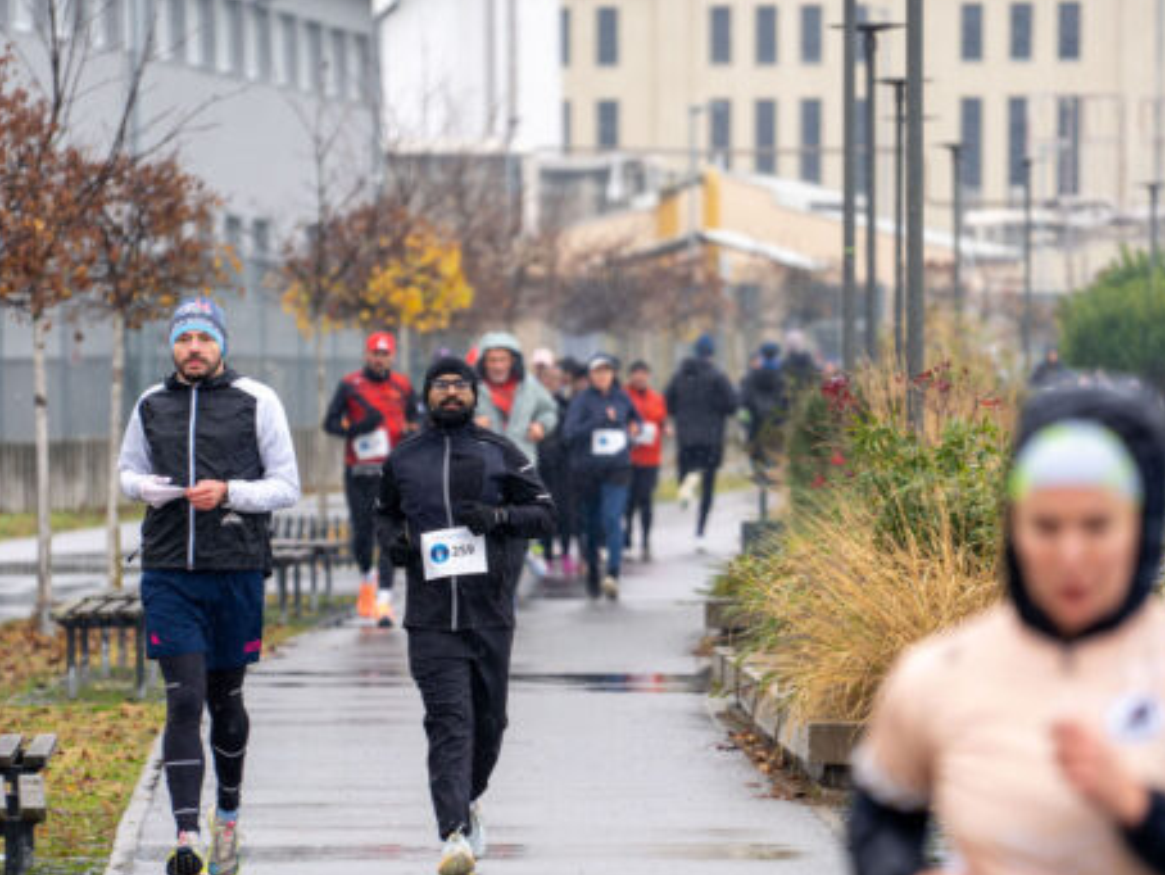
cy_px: 534
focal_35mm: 335
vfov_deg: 4.4
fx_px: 11280
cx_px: 606
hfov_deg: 5.9
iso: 640
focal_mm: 200
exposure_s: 1/500
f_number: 4
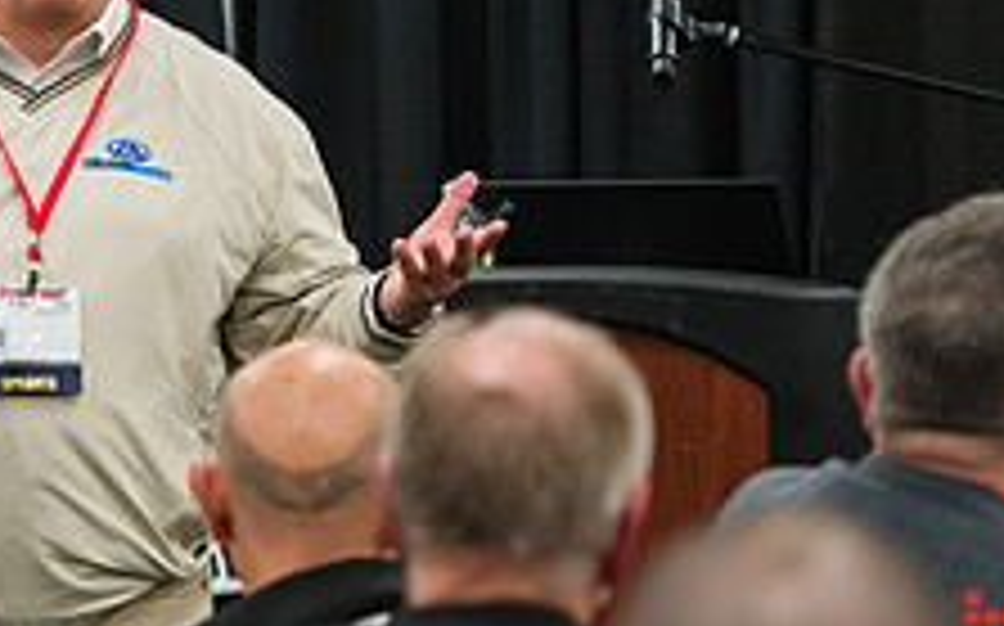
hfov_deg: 5.9
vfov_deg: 3.7
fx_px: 9788
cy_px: -45
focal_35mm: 358
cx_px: -23
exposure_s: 1/500
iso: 1600
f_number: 3.2
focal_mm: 135
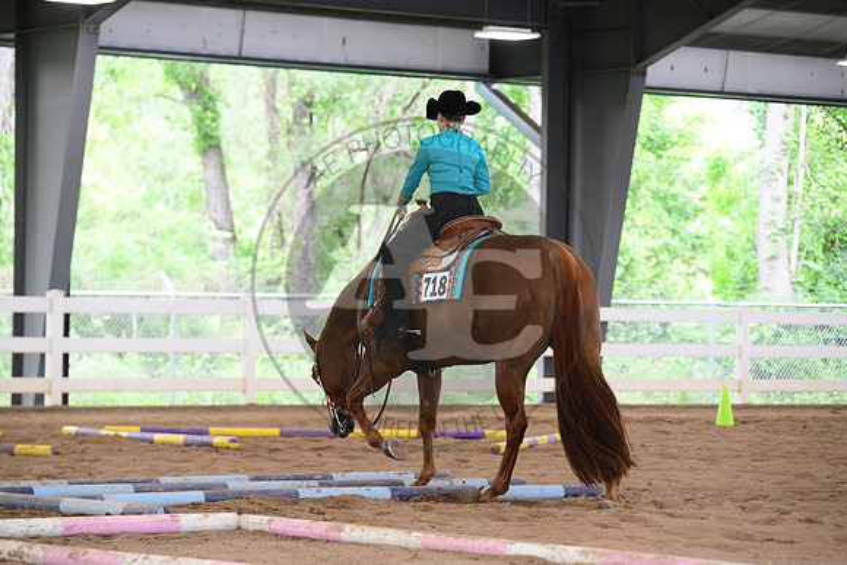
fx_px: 3412
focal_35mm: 145
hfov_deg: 14.2
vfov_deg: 9.5
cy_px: 282
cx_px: 424
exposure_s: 1/250
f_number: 4.5
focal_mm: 145
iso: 2000
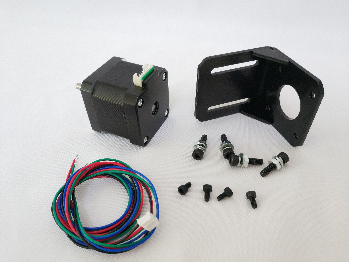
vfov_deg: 44.2
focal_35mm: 32
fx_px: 323
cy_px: 131
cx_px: 174
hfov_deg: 56.8
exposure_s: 1/25
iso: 302
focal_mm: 4.5
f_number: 2
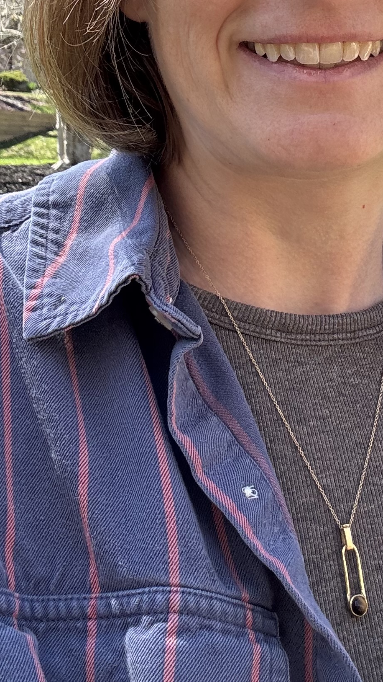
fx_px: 1119
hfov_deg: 19.2
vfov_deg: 32.0
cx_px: 316
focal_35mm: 62
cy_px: 54
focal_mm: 2.69
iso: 25
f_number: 1.9
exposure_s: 1/228
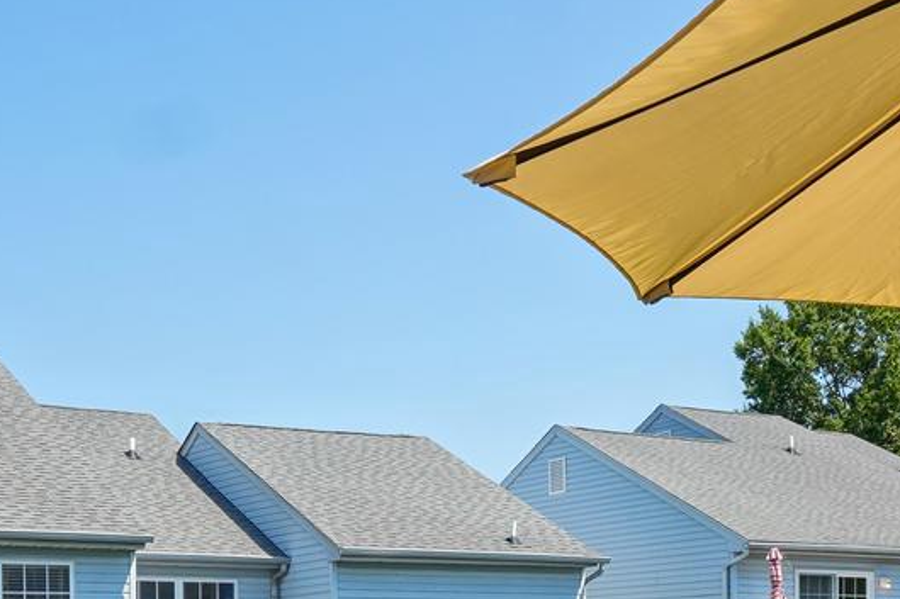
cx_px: 423
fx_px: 1449
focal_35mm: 58
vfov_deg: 21.9
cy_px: 686
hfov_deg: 34.5
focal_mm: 10
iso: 100
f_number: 7.1
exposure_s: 1/200
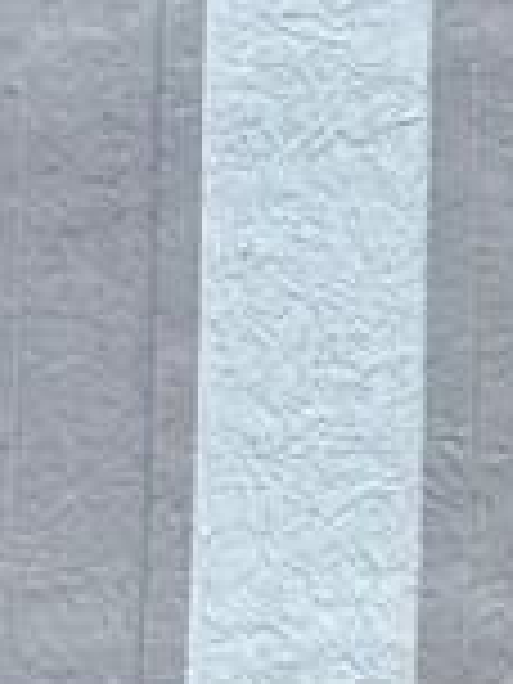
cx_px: 1156
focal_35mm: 190
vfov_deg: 9.9
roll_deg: -0.2
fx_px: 3754
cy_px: 1215
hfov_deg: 7.4
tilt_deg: +6.9
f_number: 1.78
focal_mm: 6.76
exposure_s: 1/2525
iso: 80
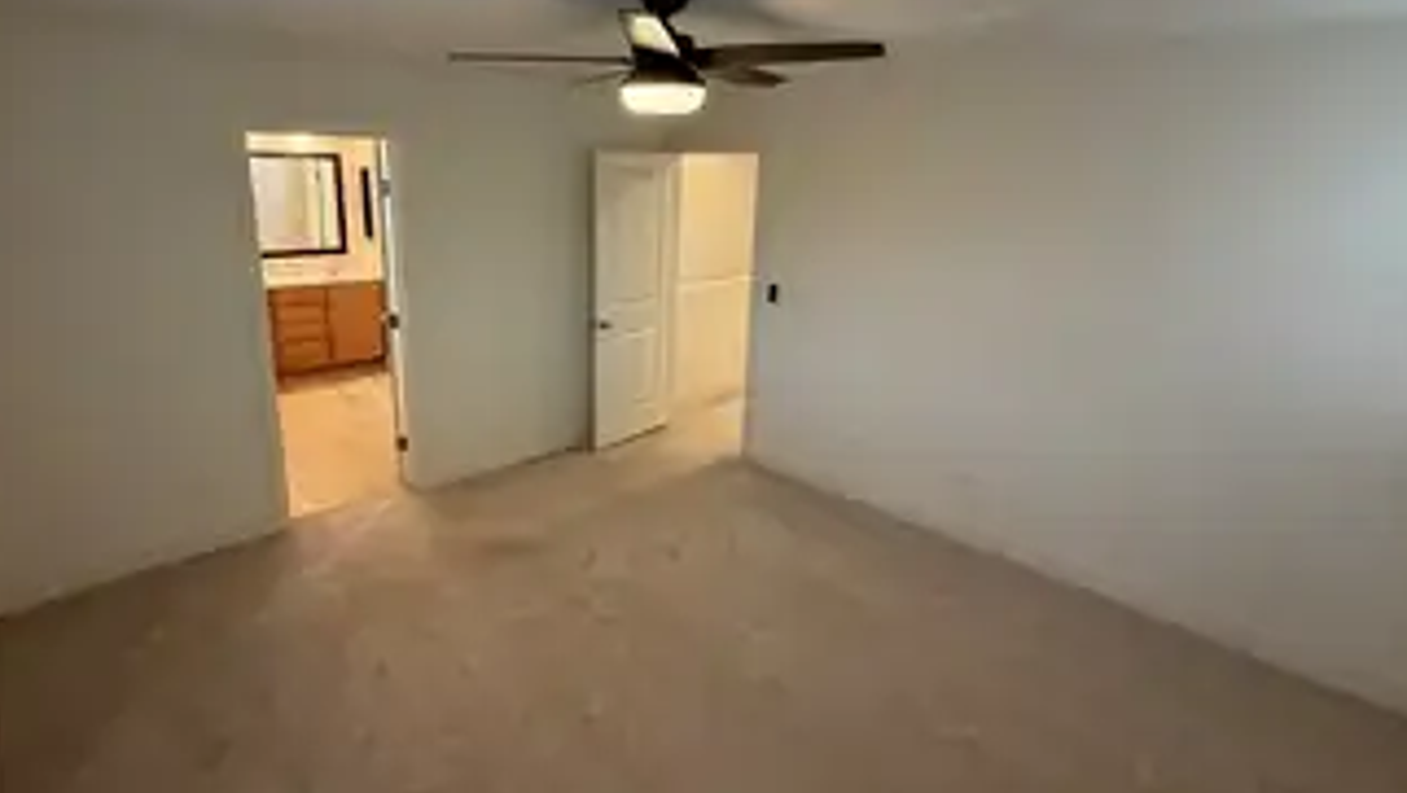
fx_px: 709
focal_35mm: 19
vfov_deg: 58.3
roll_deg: -1.1
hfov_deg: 89.3
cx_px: 636
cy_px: 350
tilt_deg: -14.3
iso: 320
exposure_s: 1/60
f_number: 2.2
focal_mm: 2.22
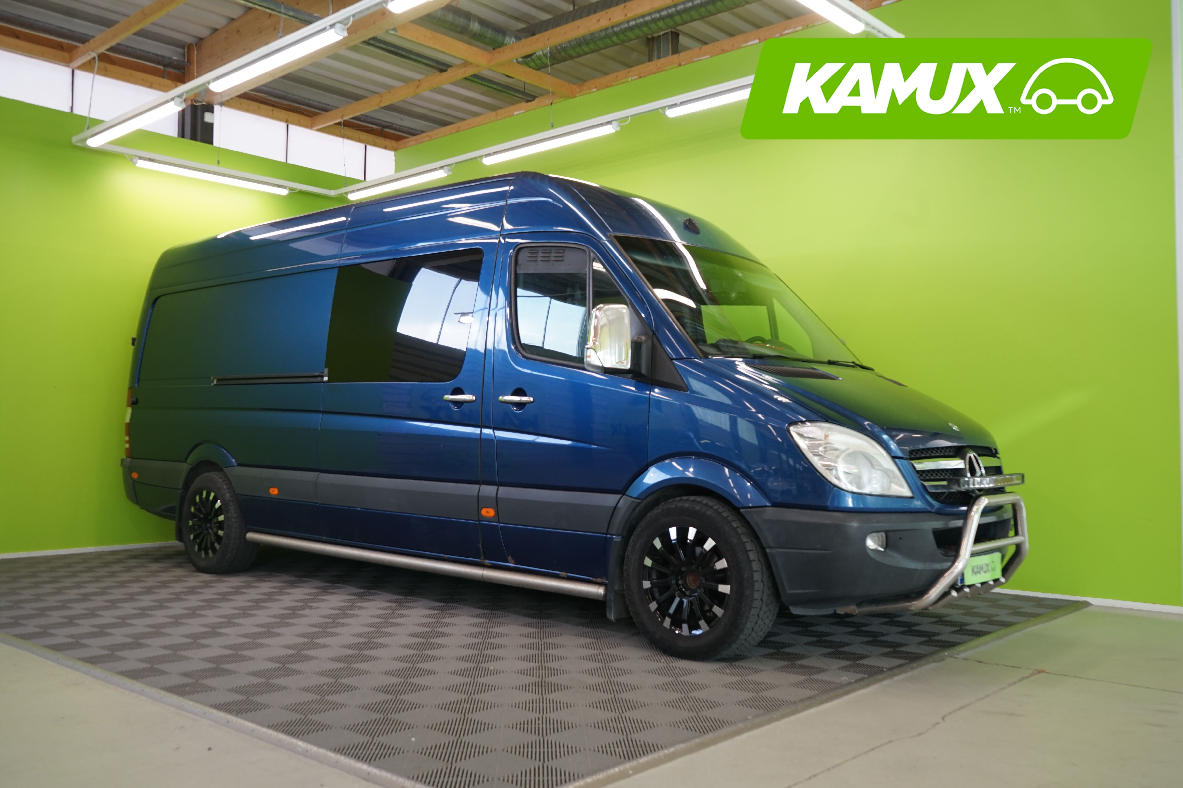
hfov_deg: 60.3
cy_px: 394
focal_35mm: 31
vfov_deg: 42.3
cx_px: 592
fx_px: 1019
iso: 500
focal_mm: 31
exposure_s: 1/40
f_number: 6.3
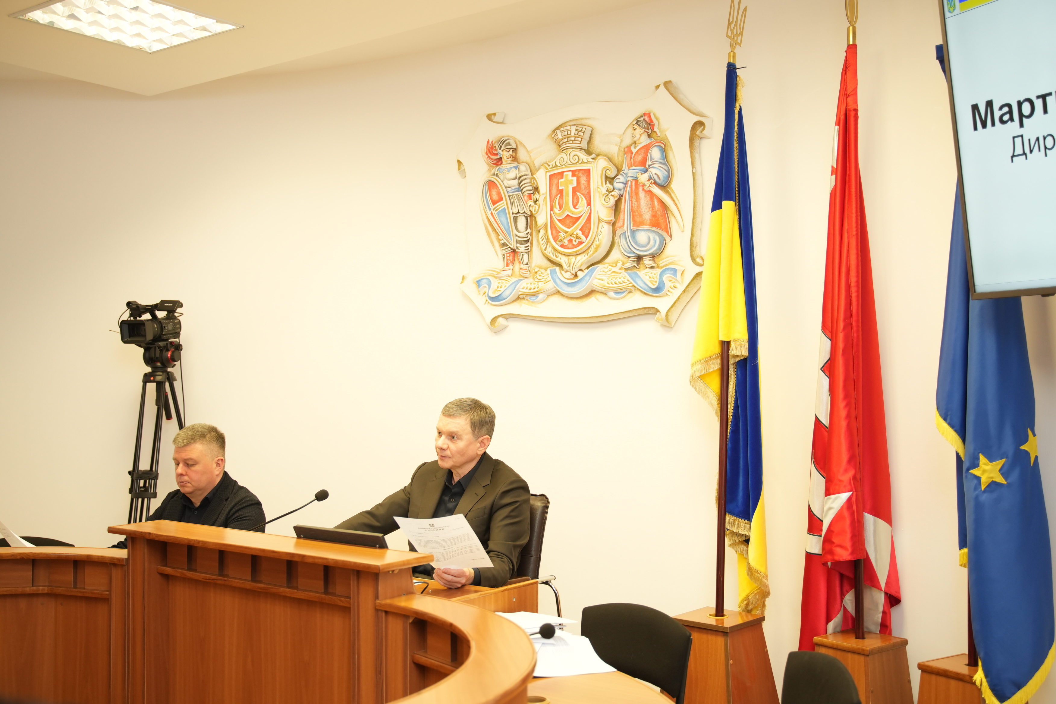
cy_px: 352
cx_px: 528
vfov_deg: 35.1
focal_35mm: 38
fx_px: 1115
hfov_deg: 50.7
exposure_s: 1/100
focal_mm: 38
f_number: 3.2
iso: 800
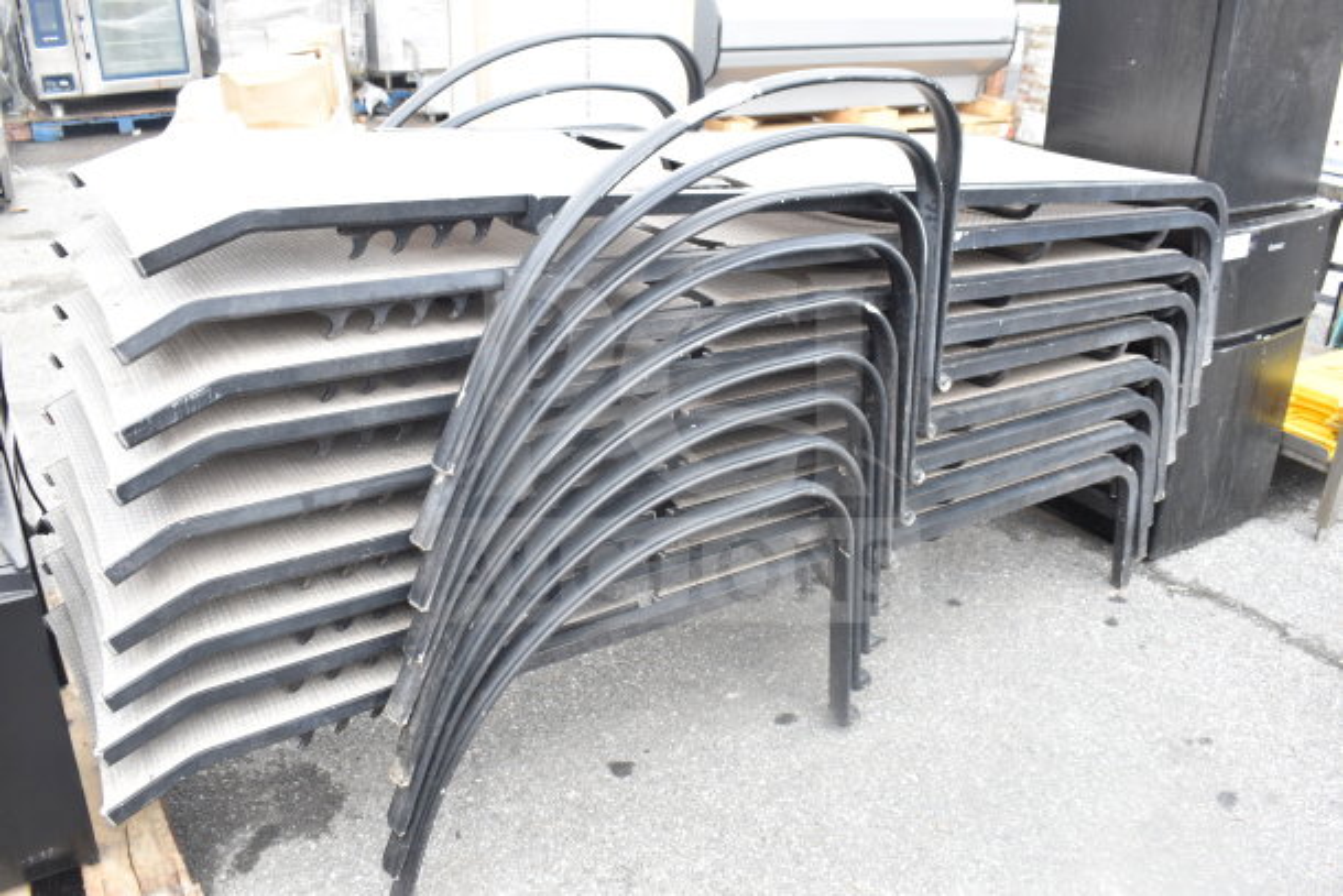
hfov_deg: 59.5
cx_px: 672
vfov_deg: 41.7
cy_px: 448
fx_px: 1175
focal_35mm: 32
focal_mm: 21
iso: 200
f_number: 5
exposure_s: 1/100
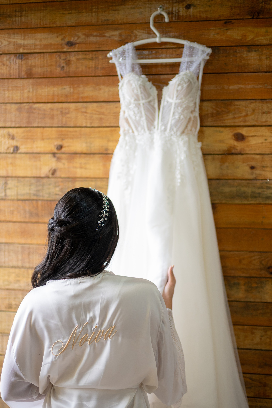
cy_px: 222
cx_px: 132
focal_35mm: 42
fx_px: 476
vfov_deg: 46.4
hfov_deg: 31.9
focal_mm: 35
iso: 500
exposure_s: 1/640
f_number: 1.4
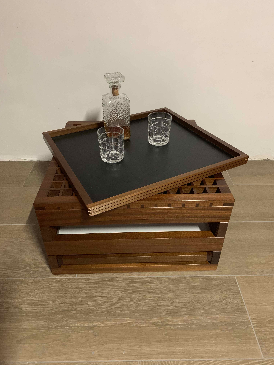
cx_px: 137
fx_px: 274
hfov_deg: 53.1
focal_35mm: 26
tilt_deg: -33.8
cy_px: 182
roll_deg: +0.1
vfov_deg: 67.3
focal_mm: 4.25
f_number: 1.8
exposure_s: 1/30
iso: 640
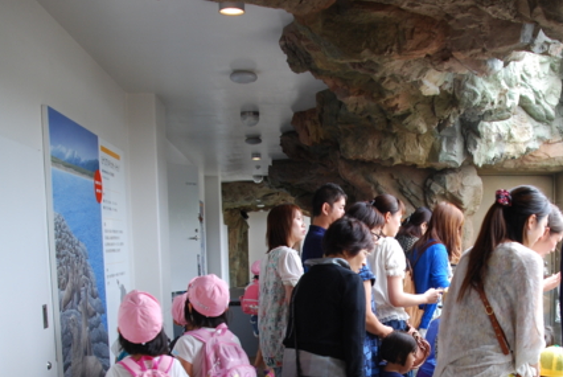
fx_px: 750
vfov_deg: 27.2
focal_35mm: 48
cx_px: 377
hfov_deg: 40.6
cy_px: 340
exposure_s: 1/60
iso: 200
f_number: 4
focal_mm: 17
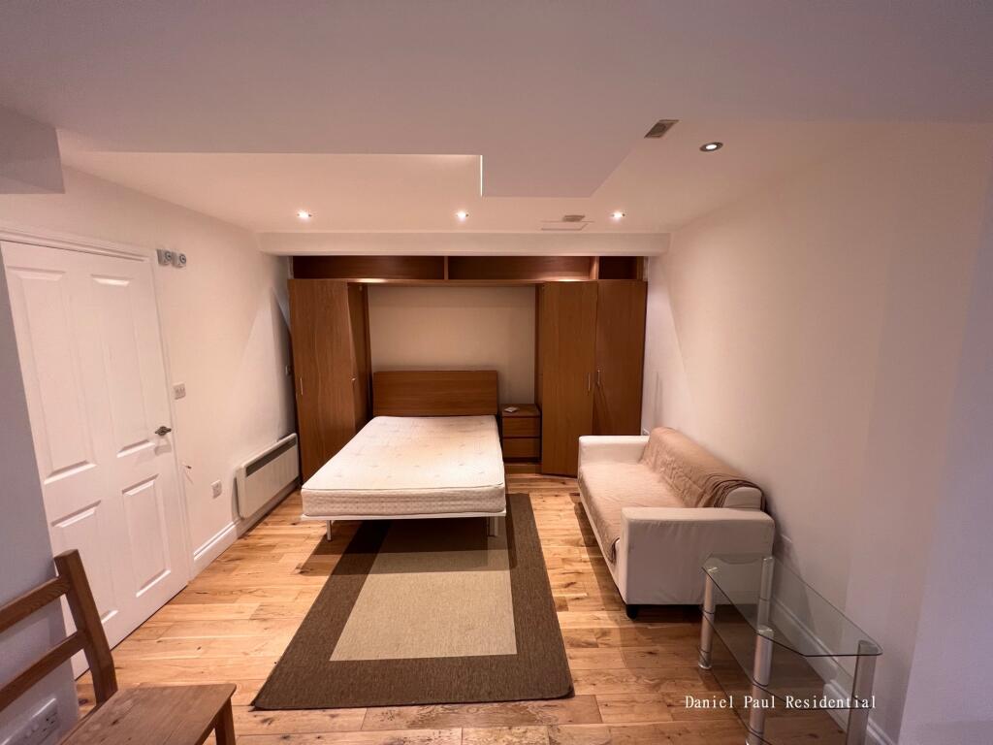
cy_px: 372
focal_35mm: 13
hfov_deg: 106.2
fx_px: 373
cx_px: 496
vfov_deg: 89.9
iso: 125
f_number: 1.8
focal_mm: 1.57
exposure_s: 1/50
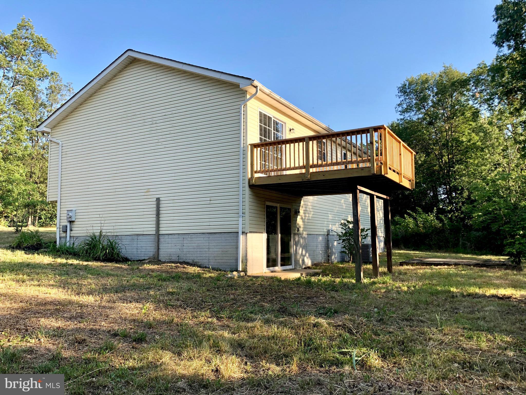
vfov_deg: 49.7
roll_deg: +0.6
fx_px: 425
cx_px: 263
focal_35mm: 28
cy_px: 198
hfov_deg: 63.4
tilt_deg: +5.6
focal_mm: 3.99
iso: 20
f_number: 1.8
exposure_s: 1/657
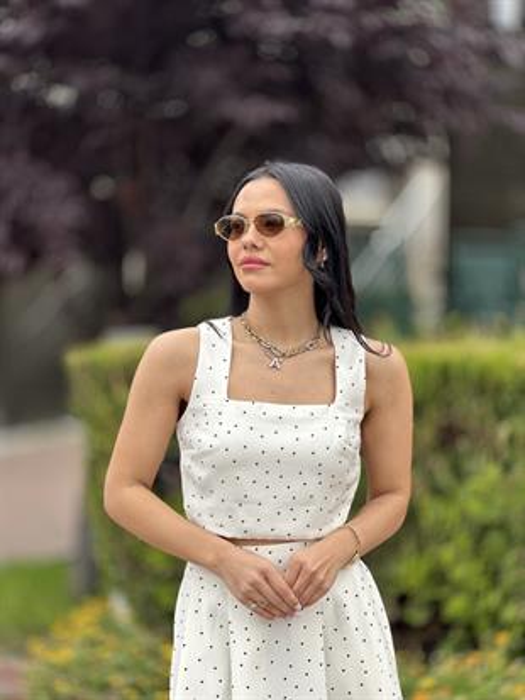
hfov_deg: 19.1
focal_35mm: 77
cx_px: 262
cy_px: 350
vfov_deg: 25.3
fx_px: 1556
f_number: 2.8
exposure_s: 1/145
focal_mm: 9
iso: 20
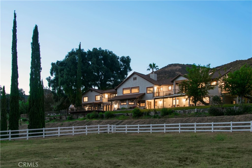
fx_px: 336
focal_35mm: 48
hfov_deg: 41.1
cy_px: 84
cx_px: 126
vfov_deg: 28.1
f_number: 8
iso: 200
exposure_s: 4
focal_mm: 48
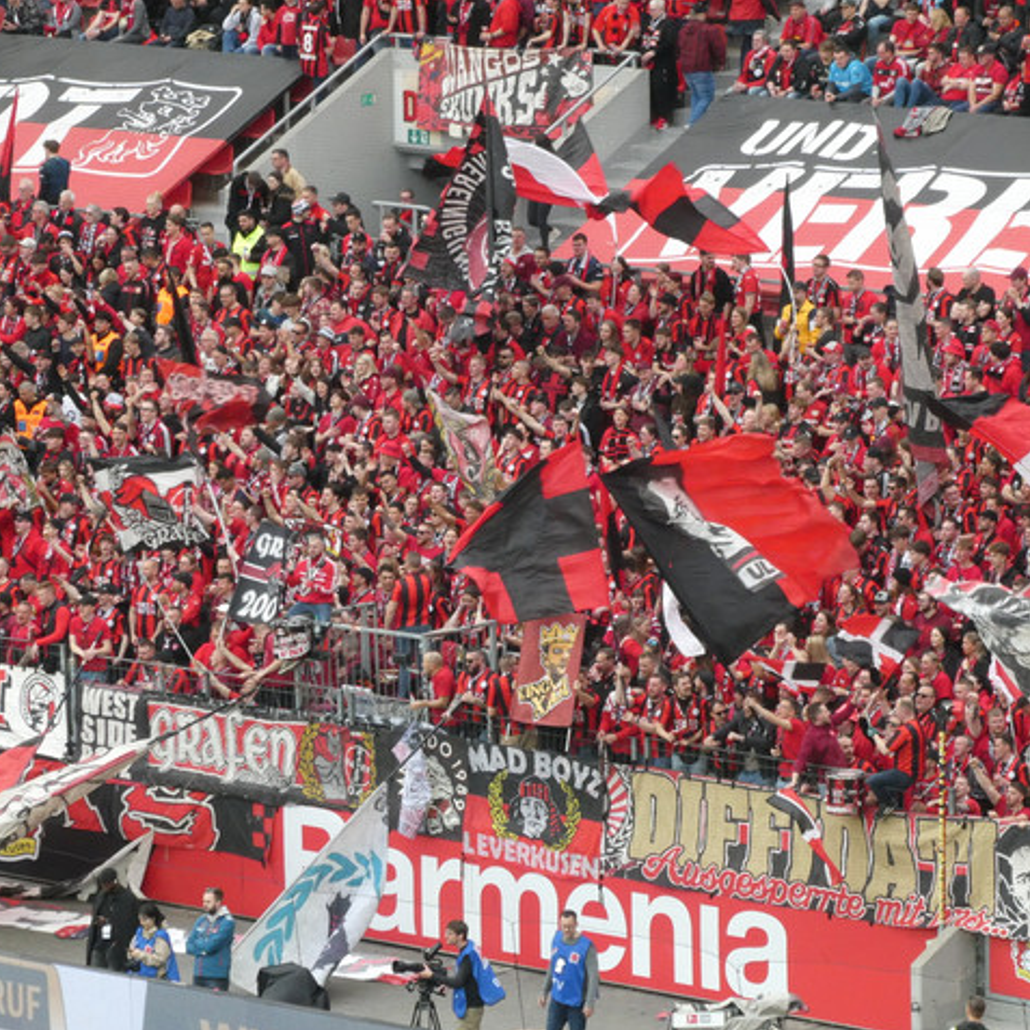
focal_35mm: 237
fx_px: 7978
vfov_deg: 7.4
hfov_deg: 7.4
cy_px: 516
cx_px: 538
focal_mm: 35.8
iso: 400
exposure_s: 1/125
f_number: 5.6
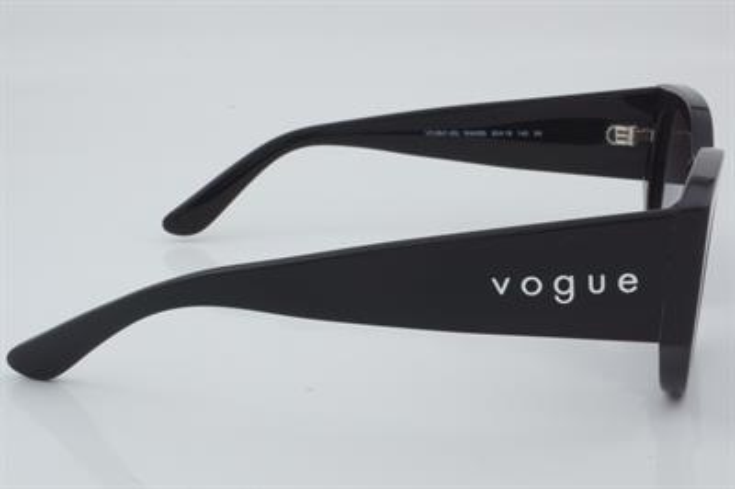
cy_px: 244
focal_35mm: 75
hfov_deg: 27.0
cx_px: 368
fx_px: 1530
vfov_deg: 18.2
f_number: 32
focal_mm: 50
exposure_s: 1/3
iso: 100
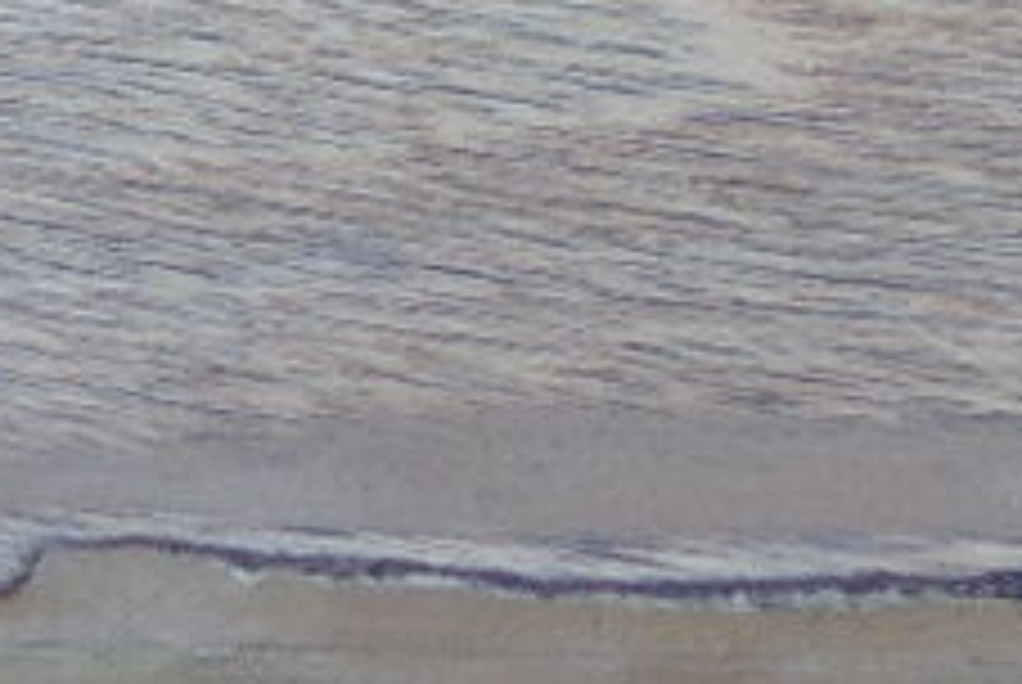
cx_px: 513
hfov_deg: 9.0
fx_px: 6481
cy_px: -1310
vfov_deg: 5.7
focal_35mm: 228
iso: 100
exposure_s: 1/100
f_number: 3.5
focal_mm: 20
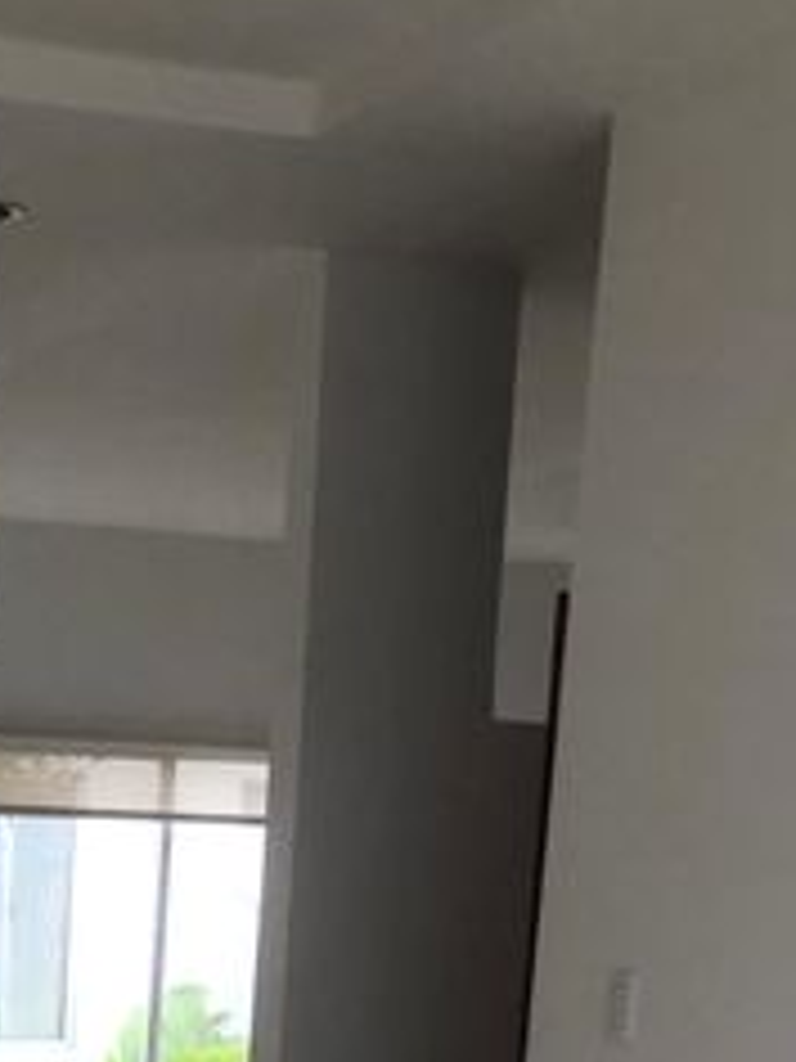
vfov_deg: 22.2
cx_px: -94
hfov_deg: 18.0
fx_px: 2422
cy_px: 1377
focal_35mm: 79
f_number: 1.8
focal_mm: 4
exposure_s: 1/40
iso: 25
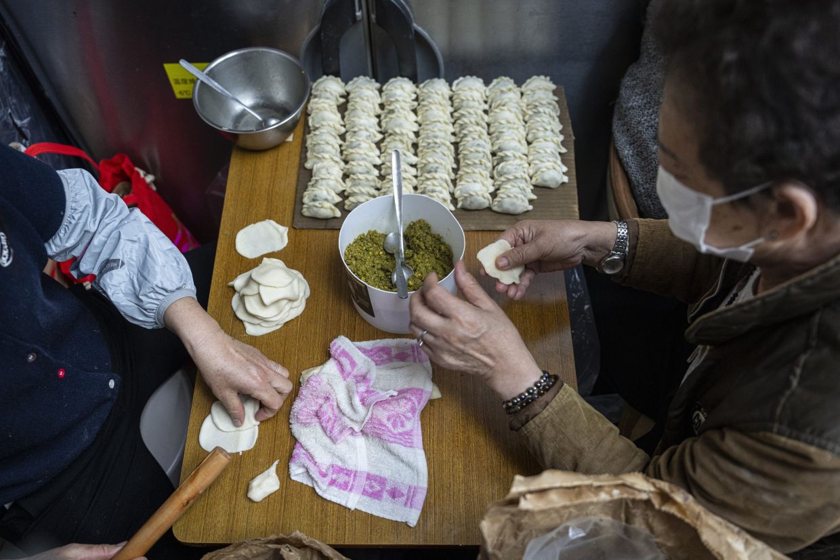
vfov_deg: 43.6
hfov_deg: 61.9
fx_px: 700
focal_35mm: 30
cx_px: 420
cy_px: 280
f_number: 2.8
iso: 1600
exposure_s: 1/400
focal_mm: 30
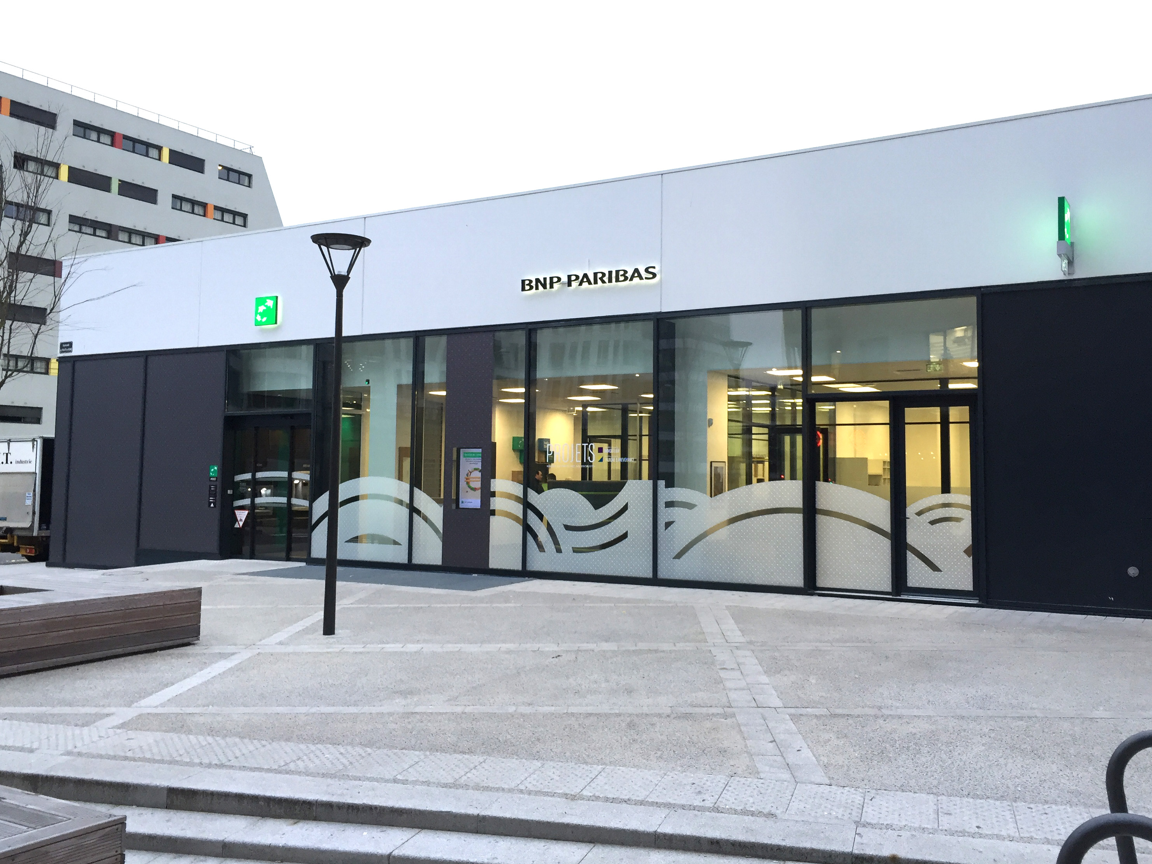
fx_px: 1065
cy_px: 396
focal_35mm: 32
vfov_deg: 44.1
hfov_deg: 56.8
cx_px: 610
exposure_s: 1/33
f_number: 2.2
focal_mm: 4.15
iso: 32
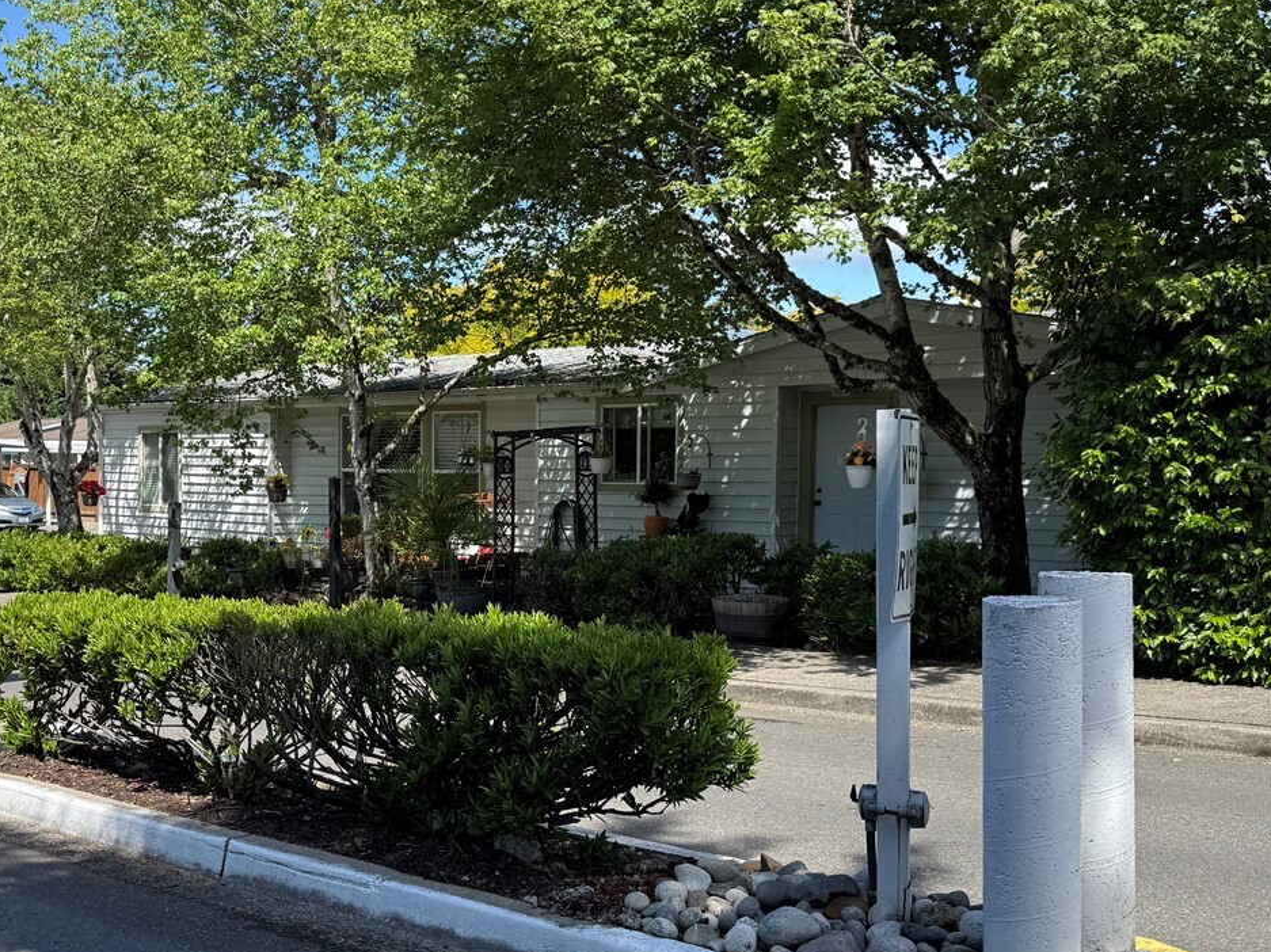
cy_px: 538
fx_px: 1505
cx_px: 385
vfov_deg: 35.1
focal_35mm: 41
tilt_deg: -2.8
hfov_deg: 44.8
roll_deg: -0.8
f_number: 1.78
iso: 80
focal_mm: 6.76
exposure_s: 1/2299
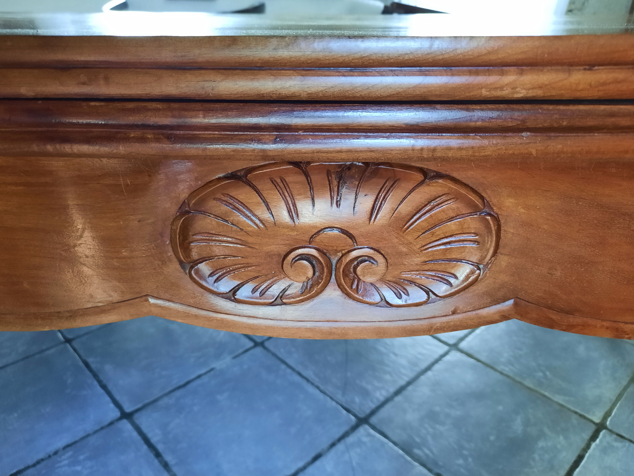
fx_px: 458
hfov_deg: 69.4
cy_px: 238
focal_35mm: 25
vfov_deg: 54.9
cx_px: 317
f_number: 2
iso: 320
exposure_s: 1/25
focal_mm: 4.6
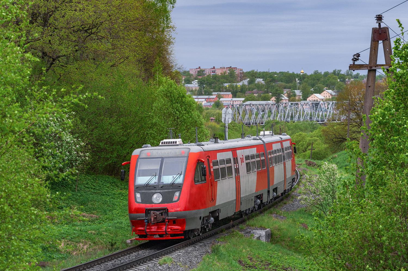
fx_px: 1472
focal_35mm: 130
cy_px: 136
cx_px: 204
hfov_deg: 15.8
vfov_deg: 10.5
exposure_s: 1/640
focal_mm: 130
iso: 400
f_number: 7.1
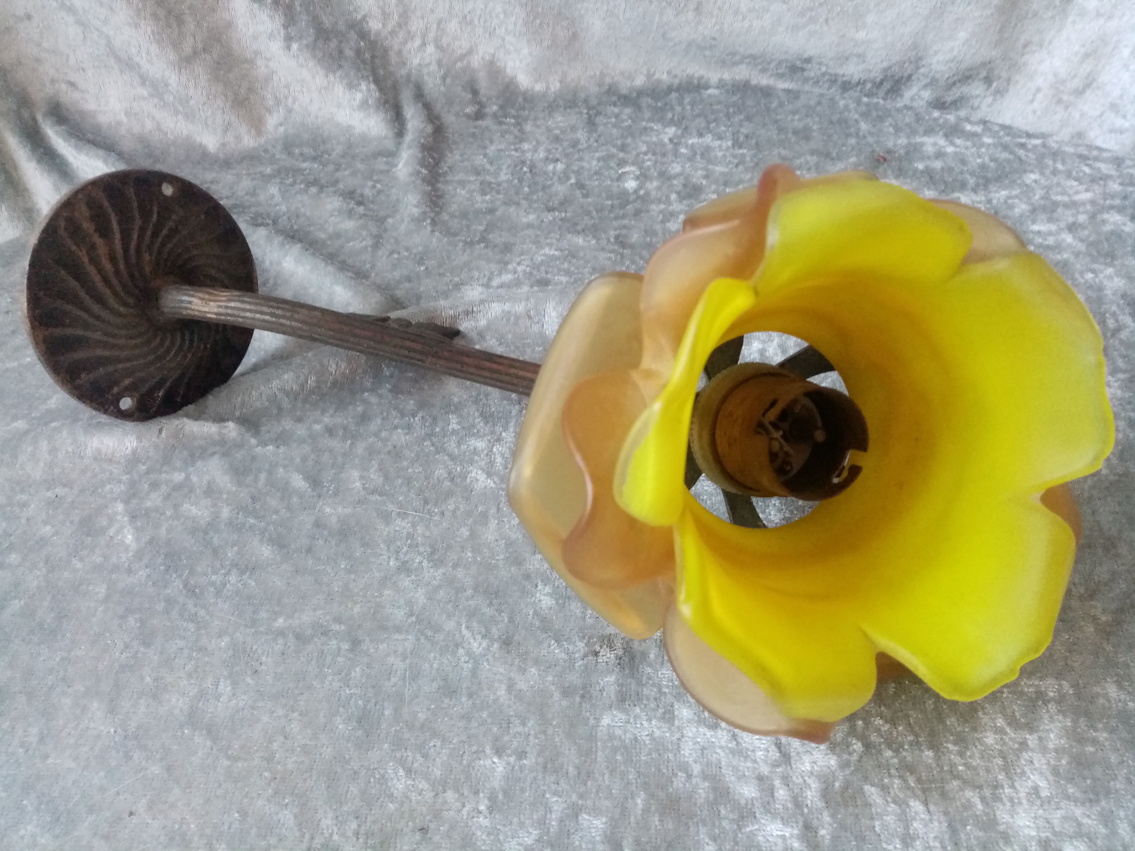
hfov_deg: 67.3
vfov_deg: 53.1
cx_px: 568
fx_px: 852
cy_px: 426
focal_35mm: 26
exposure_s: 1/25
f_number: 1.8
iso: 492
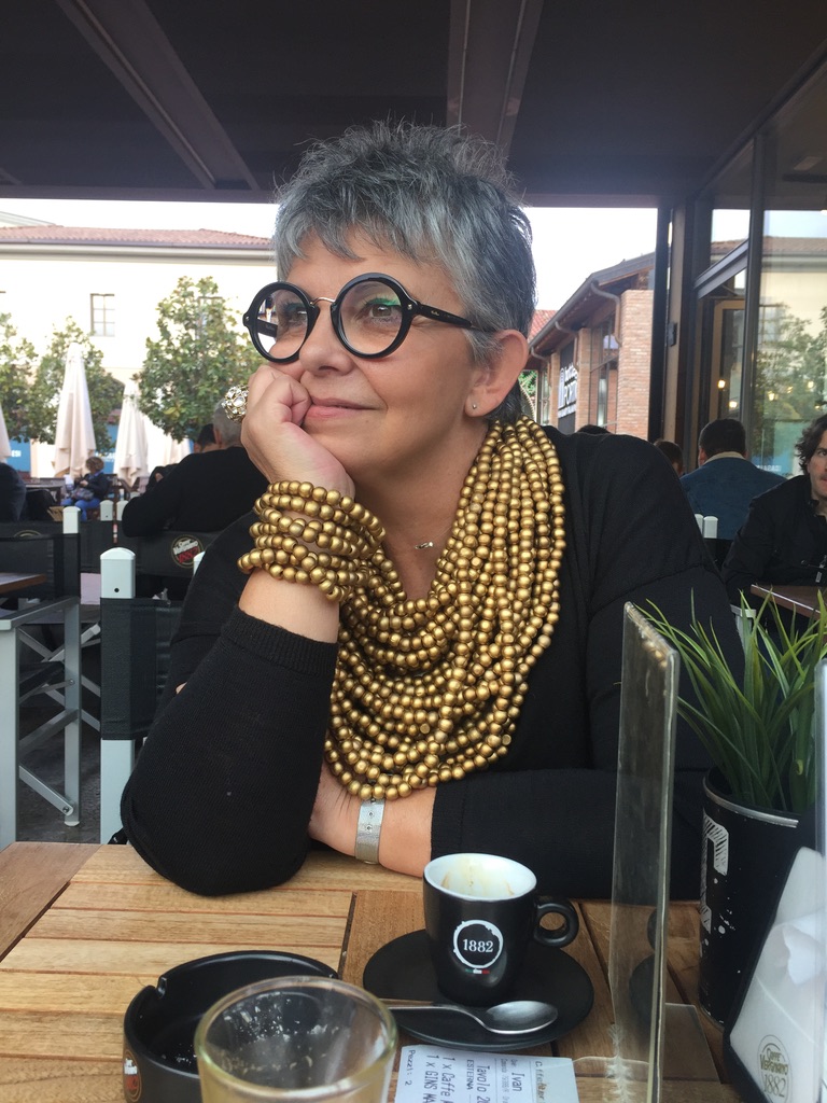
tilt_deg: -5.3
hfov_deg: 48.2
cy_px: 552
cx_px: 414
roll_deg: -0.7
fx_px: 924
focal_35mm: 29
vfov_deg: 61.7
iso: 40
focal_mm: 4.15
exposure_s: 1/100
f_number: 2.2
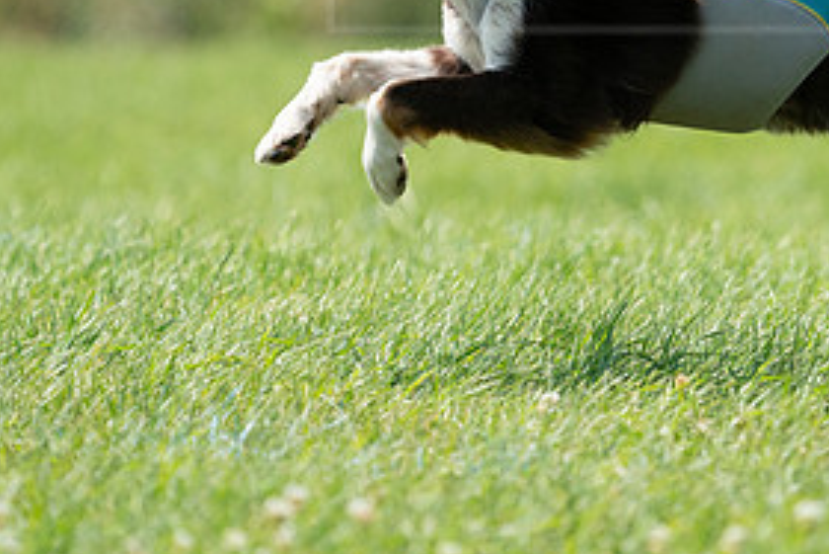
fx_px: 18523
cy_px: -13
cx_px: 610
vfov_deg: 1.7
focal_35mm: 804
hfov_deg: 2.6
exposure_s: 1/4000
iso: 1600
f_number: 6.3
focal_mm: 388
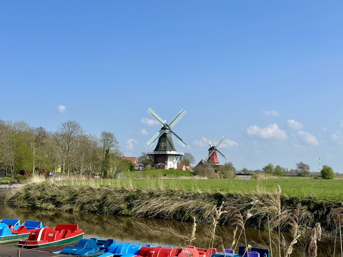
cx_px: 172
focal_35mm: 48
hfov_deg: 39.7
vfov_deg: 30.3
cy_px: 128
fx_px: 476
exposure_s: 1/5000
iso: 64
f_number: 1.78
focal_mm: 6.86
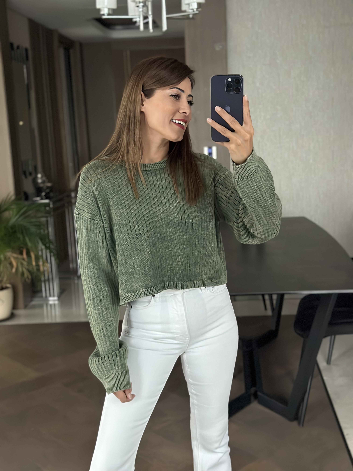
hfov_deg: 30.3
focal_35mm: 48
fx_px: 653
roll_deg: +3.6
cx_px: 176
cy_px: 236
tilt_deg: -14.1
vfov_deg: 39.7
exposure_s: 1/40
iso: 640
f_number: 1.78
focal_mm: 6.86
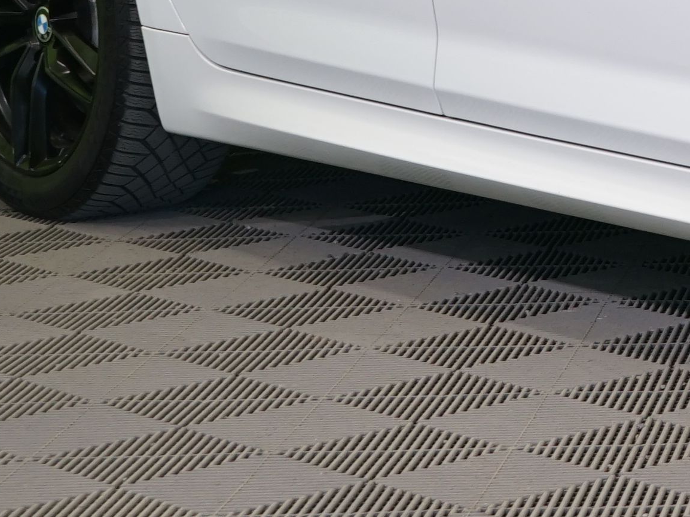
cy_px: -127
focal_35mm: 165
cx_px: 1259
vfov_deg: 8.9
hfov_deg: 11.1
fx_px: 3288
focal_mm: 33
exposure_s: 1/30
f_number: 6.3
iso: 400
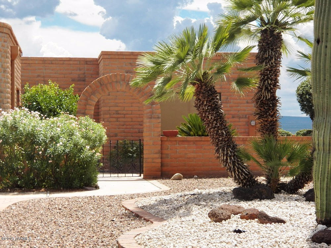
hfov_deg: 19.4
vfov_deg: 14.6
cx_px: 166
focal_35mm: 101
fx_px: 966
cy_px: 124
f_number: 4
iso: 125
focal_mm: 17.1
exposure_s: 1/1250
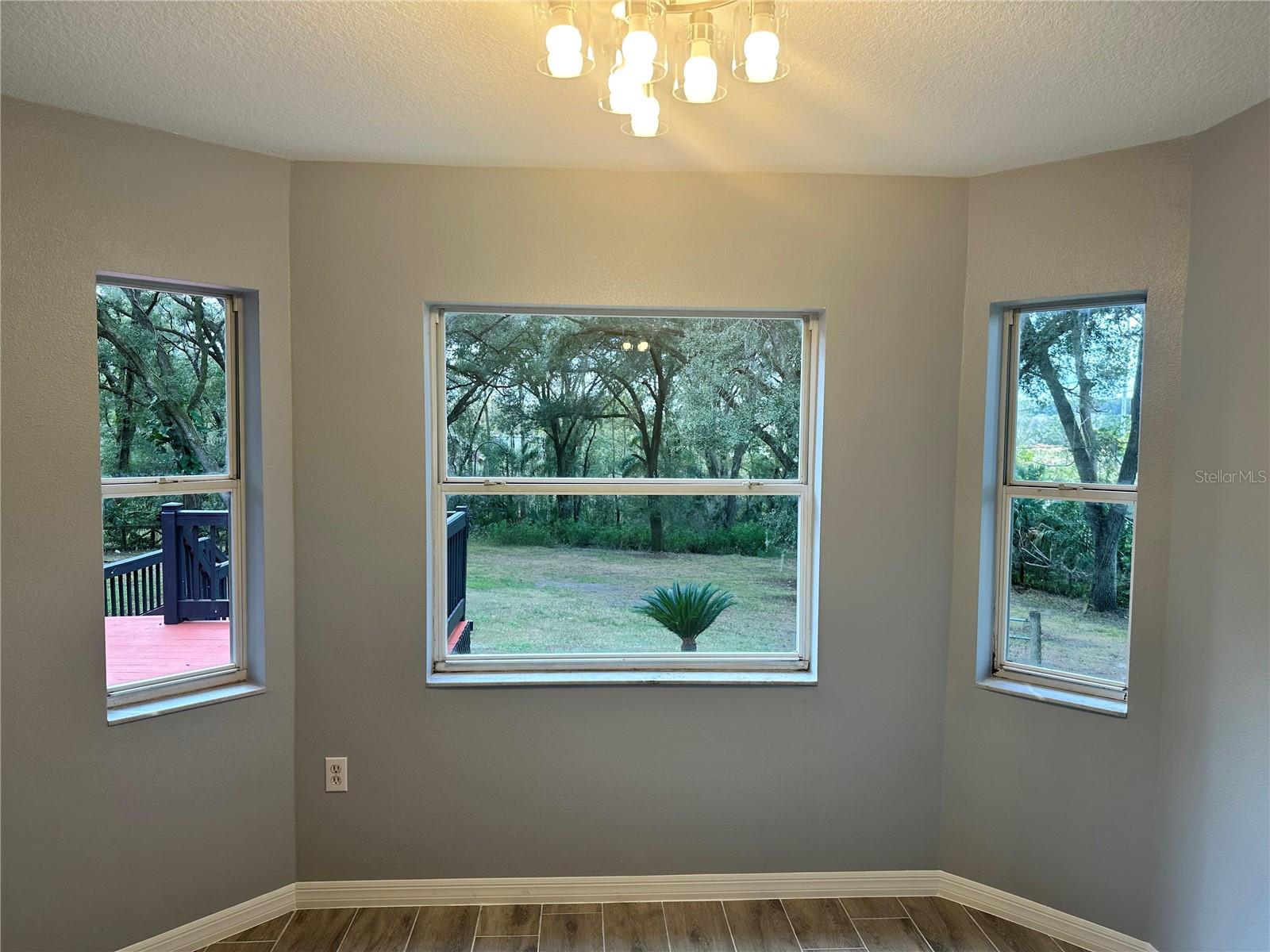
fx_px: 881
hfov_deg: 71.6
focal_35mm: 24
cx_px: 635
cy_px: 476
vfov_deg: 56.8
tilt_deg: -2.9
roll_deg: -1.1
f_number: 1.78
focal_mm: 6.86
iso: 50
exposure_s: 1/120
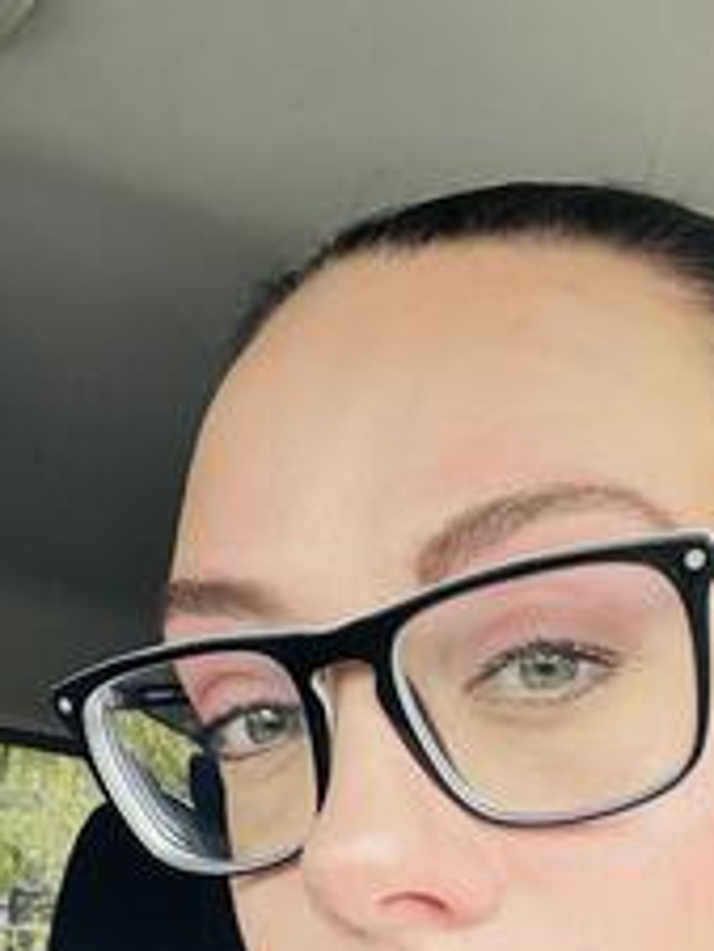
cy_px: 883
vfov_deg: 30.5
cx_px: 410
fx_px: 1649
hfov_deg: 24.4
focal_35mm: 60
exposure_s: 1/60
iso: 125
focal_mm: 2.71
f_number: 2.2
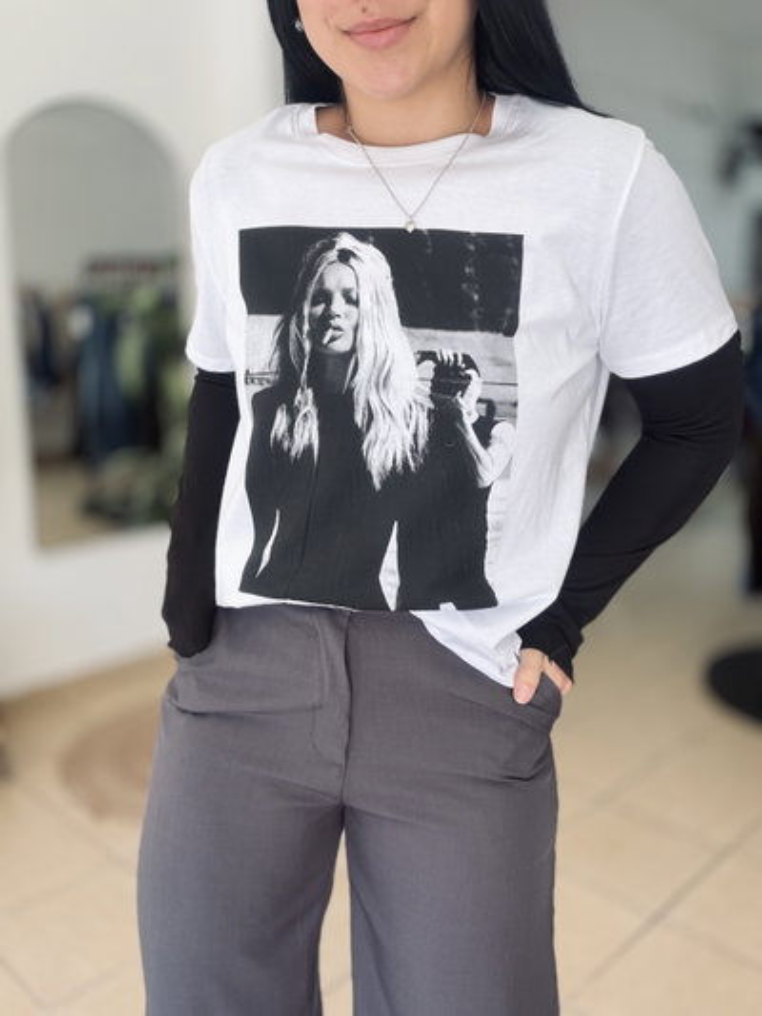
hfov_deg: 46.8
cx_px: 381
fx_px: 880
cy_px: 508
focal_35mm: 30
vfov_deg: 60.0
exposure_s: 1/101
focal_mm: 2.71
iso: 80
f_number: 1.9
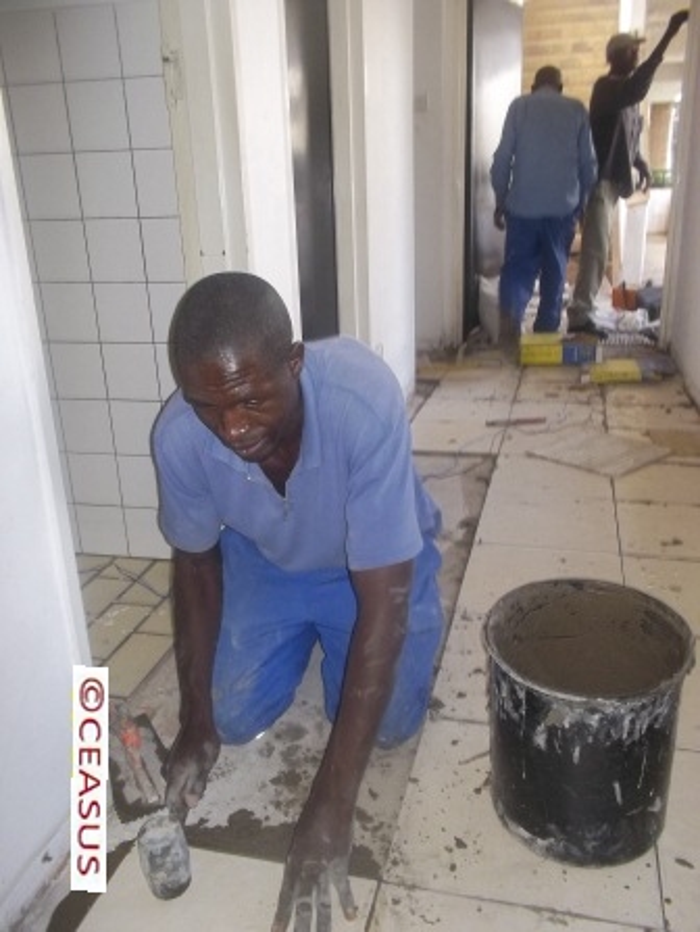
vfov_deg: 61.6
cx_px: 350
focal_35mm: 29
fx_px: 781
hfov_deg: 48.3
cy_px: 466
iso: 160
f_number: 3.3
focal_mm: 4.1
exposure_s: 1/30
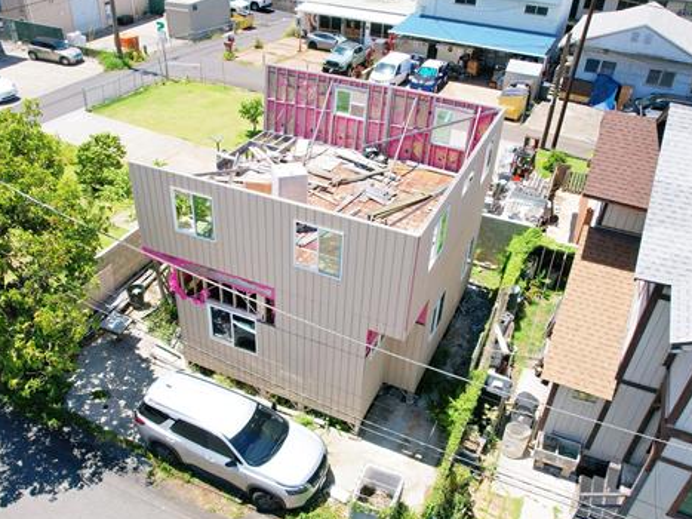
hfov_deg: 61.6
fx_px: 580
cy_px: 283
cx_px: 319
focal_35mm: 29
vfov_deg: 48.1
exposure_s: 1/1600
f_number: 2.8
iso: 200
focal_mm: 8.38
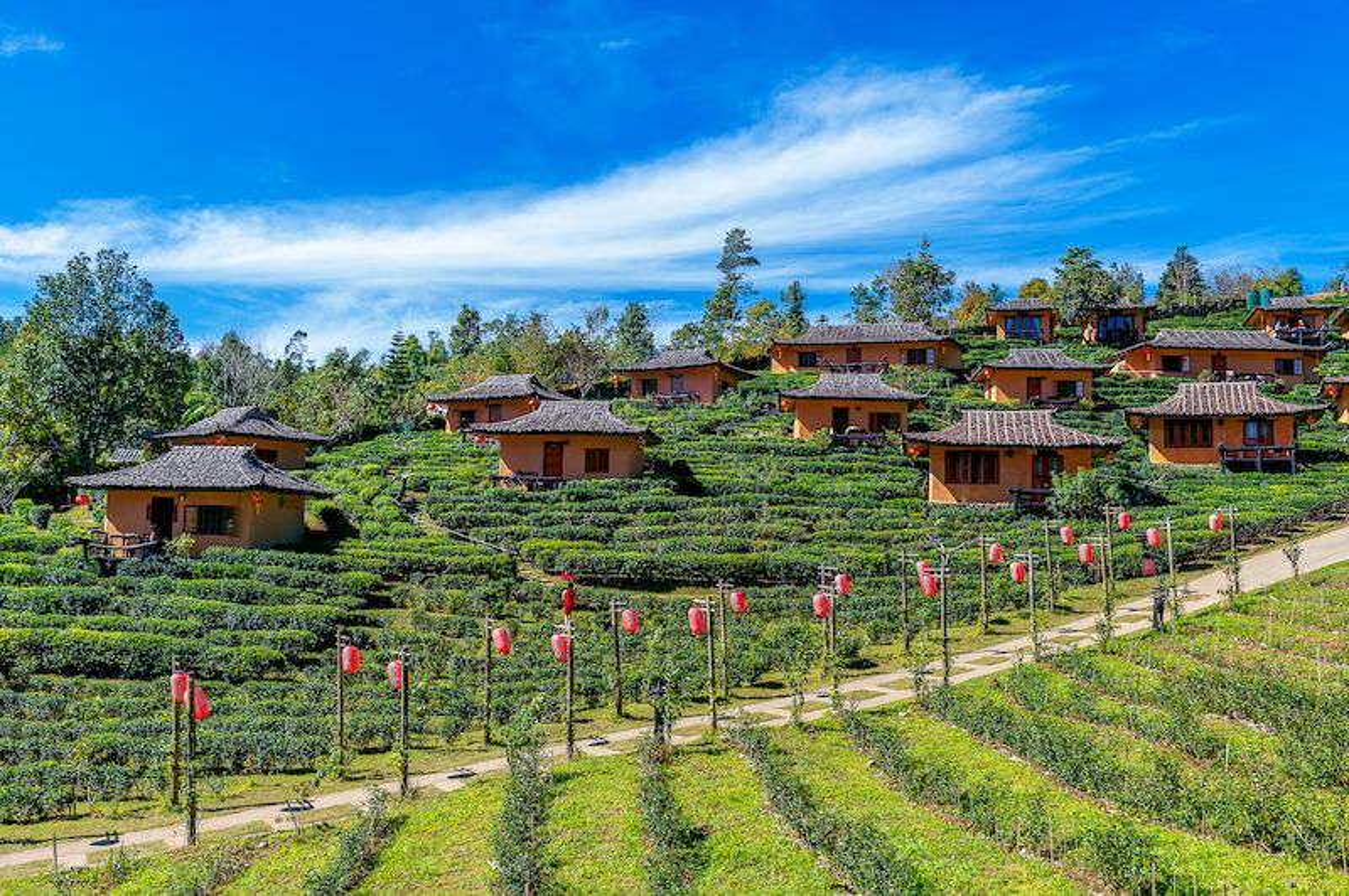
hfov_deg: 60.3
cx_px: 674
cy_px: 448
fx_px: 1161
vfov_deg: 42.3
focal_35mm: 31
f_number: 8
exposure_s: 1/500
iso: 200
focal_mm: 31
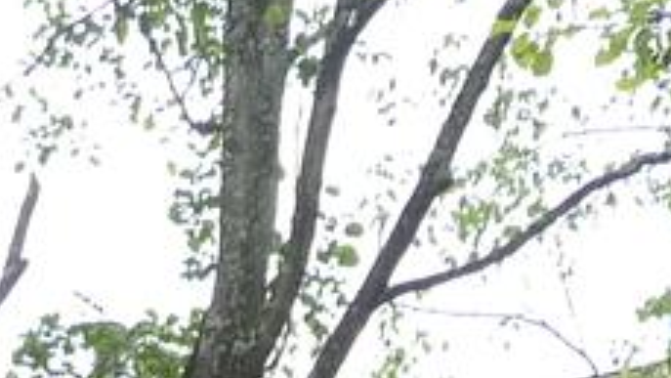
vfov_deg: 6.1
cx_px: 117
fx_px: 3044
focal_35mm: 171
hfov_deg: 12.5
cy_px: 1450
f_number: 4
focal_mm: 4.1
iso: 125
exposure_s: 1/200
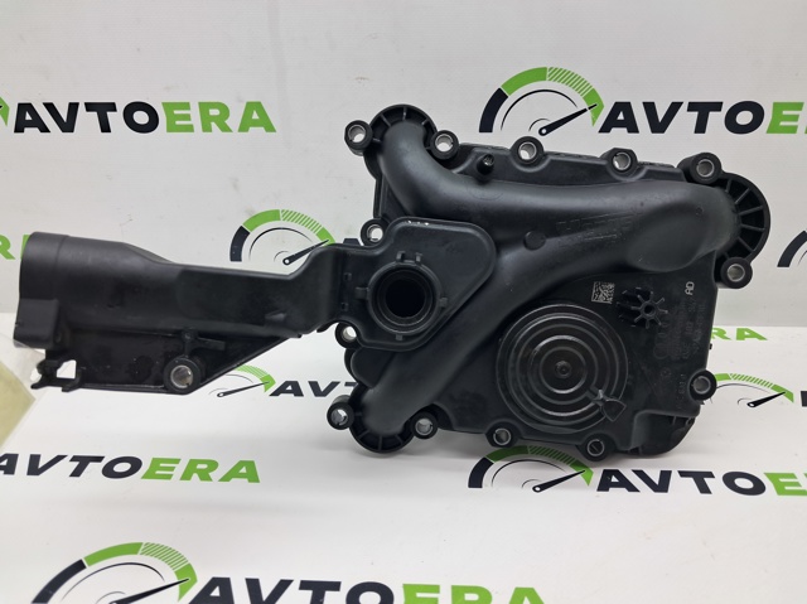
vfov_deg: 51.3
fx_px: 629
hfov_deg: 65.4
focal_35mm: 27
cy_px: 302
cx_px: 404
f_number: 1.8
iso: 50
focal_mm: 4
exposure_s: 1/50
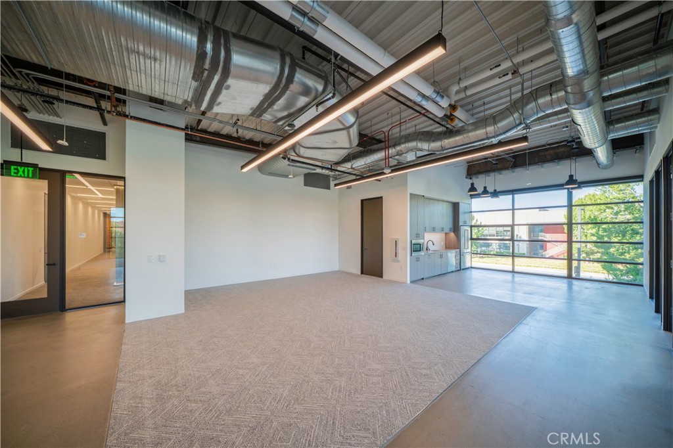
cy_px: 224
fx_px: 224
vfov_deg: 90.0
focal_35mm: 12
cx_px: 336
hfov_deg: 112.6
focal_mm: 12
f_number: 4
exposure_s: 1/250
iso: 100
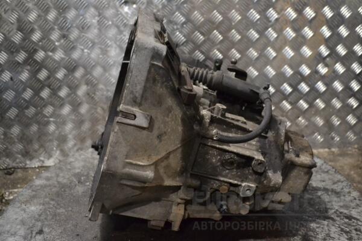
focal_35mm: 36
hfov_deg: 53.1
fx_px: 362
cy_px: 120
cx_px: 181
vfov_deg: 36.9
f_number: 5
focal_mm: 24
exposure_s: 1/100
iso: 3200
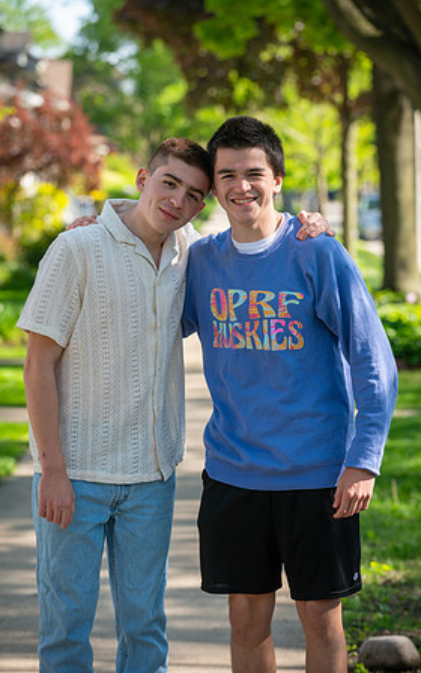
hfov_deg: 10.3
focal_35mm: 128
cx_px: 217
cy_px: 337
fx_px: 2346
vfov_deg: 16.3
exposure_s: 1/320
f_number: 4
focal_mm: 125
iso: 250
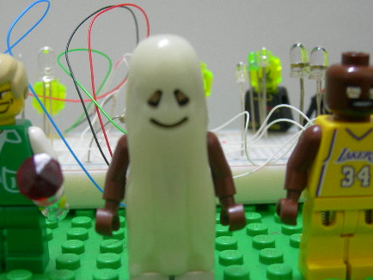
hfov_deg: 34.3
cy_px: 138
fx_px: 604
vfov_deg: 26.1
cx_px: 162
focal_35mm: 56
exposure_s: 1/3.7
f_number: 2.8
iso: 75
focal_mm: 7.8
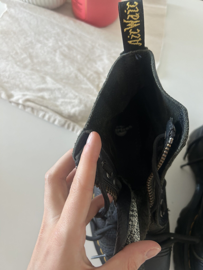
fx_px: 203
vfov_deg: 67.3
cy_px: 135
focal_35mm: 26
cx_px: 102
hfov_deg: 53.1
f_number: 1.5
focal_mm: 5.7
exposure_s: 1/60
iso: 64
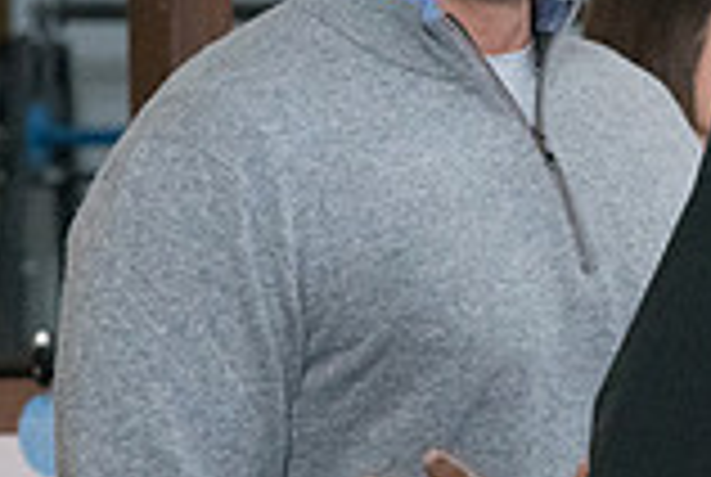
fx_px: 7104
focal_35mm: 359
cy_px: 88
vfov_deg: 3.8
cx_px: 927
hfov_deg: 5.7
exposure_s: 1/250
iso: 4000
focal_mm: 98
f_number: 5.6
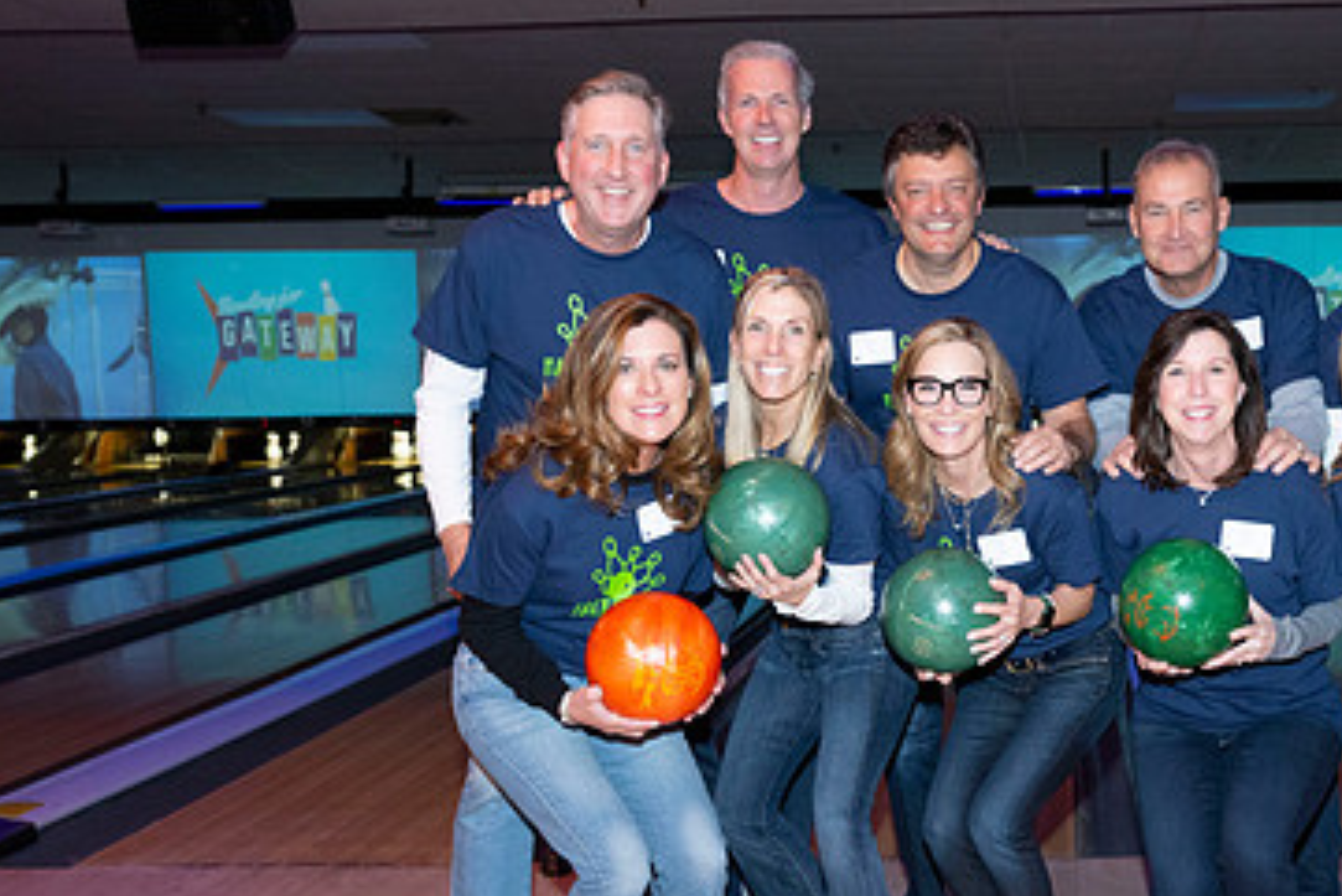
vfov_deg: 29.8
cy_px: 530
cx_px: 1033
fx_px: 1678
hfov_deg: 42.0
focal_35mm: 45
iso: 1600
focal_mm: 28
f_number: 5.6
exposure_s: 1/60
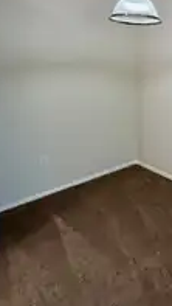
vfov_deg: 60.1
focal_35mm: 31
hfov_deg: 33.0
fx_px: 251
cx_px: 191
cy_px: 87
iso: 160
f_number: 2.2
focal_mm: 2.22
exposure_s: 1/60
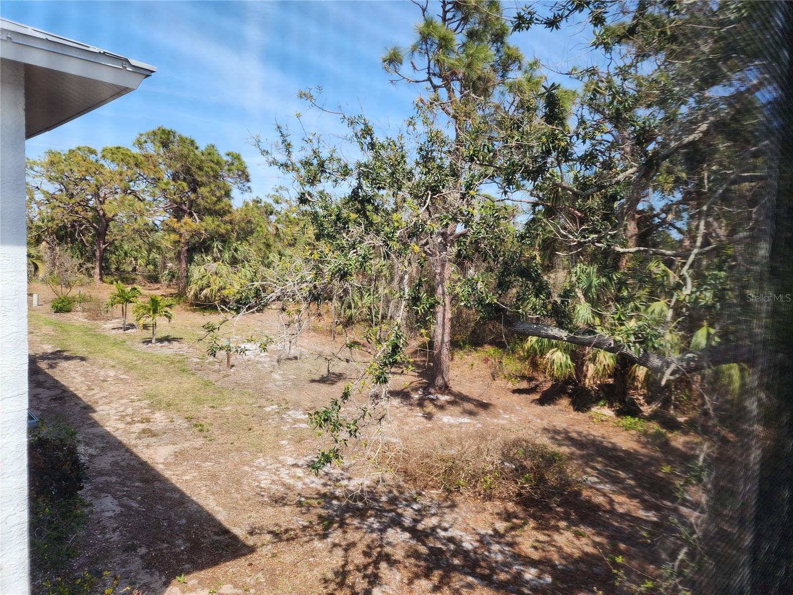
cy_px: 298
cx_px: 396
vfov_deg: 58.9
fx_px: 527
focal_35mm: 23
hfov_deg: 73.9
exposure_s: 1/417
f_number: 1.8
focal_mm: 6.4
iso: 12
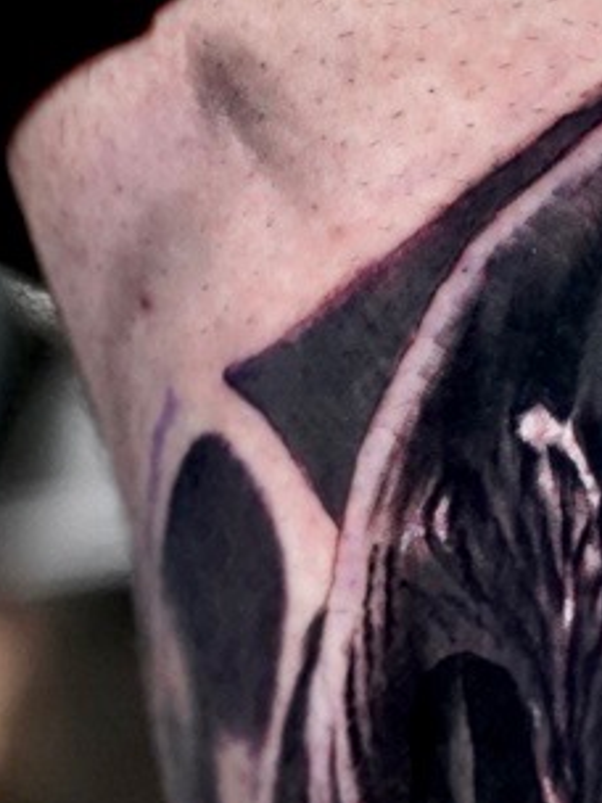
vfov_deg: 10.6
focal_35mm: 179
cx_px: 948
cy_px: 1244
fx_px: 4151
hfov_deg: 8.1
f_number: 2.8
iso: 4000
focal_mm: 35
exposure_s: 1/100
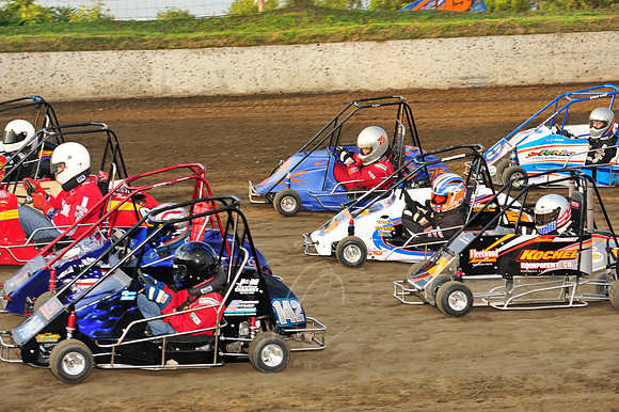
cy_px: 206
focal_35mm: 112
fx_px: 1925
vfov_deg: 12.2
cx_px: 310
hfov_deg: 18.3
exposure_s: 1/320
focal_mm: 112
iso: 640
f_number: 8
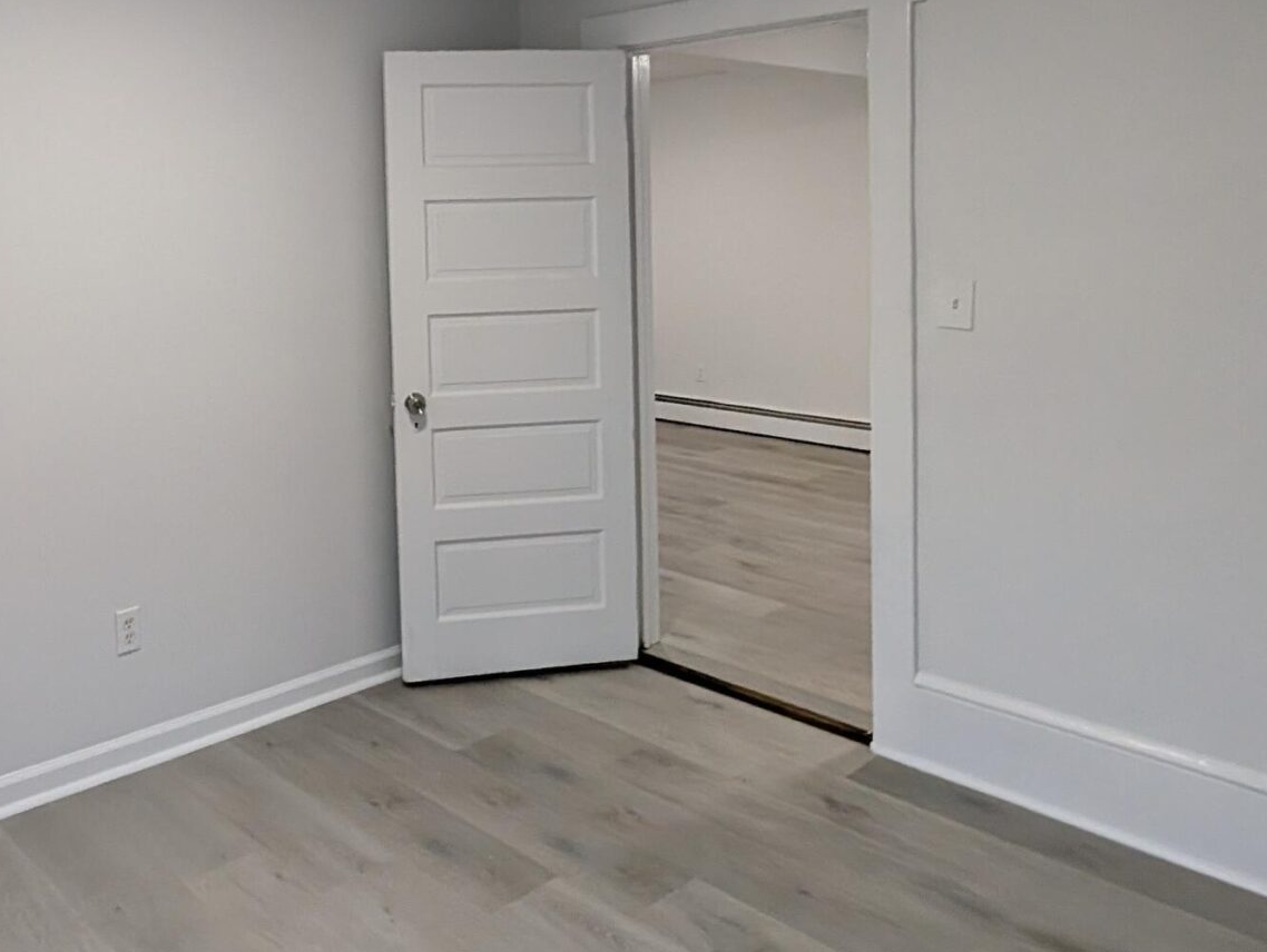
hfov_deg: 61.9
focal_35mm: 27
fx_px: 989
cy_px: 265
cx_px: 331
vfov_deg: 49.8
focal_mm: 2.02
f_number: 1.7
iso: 52
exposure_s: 1/157
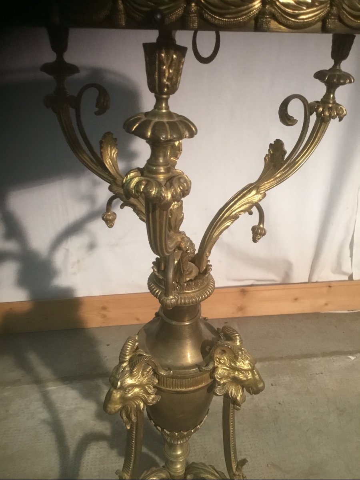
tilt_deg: -27.6
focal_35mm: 31
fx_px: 430
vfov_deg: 58.4
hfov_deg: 45.4
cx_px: 180
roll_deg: -2.4
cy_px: 240
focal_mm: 3.3
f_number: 2.4
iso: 160
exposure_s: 1/33
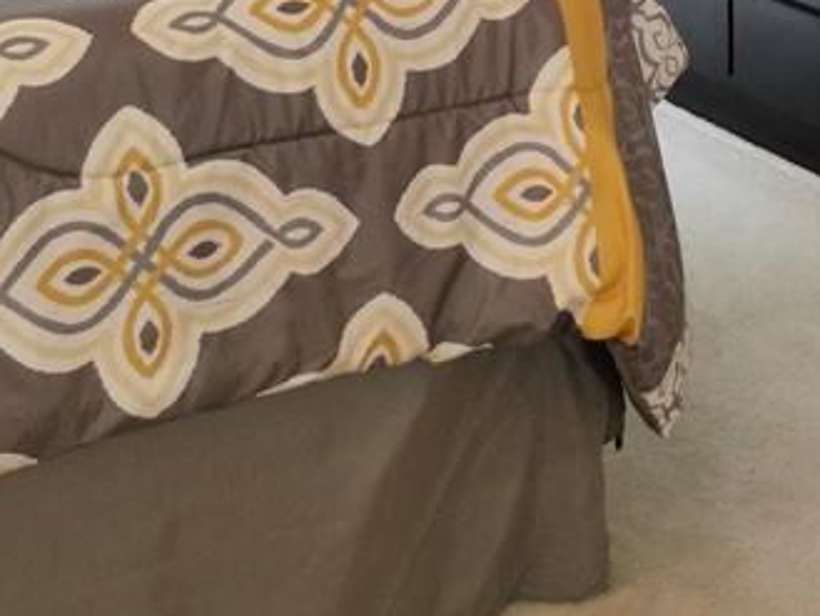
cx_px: 512
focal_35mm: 87
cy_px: -257
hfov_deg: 22.4
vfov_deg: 15.8
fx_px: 2062
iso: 569
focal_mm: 4.27
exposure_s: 1/30
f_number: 1.8
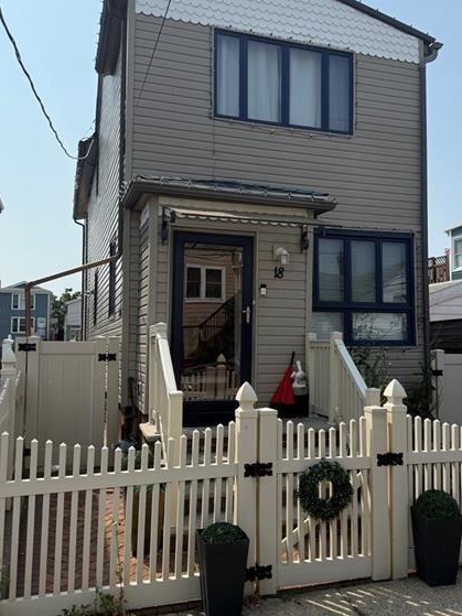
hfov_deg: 42.8
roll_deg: -1.1
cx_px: 268
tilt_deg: +4.5
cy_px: 316
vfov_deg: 55.4
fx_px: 587
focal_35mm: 33
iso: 100
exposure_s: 1/6711
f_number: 1.78
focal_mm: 6.76
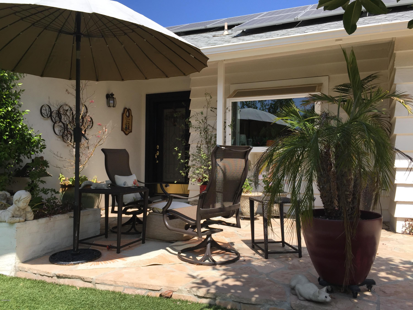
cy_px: 155
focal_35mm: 29
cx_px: 206
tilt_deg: +2.2
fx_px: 346
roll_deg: -1.5
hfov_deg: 61.7
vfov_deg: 48.2
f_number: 2.2
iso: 32
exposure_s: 1/1319
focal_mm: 4.15
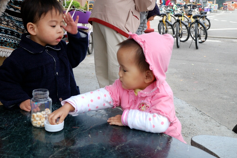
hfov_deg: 41.1
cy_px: 79
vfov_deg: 28.0
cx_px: 118
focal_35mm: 48
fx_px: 316
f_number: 5.6
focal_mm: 32
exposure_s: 1/100
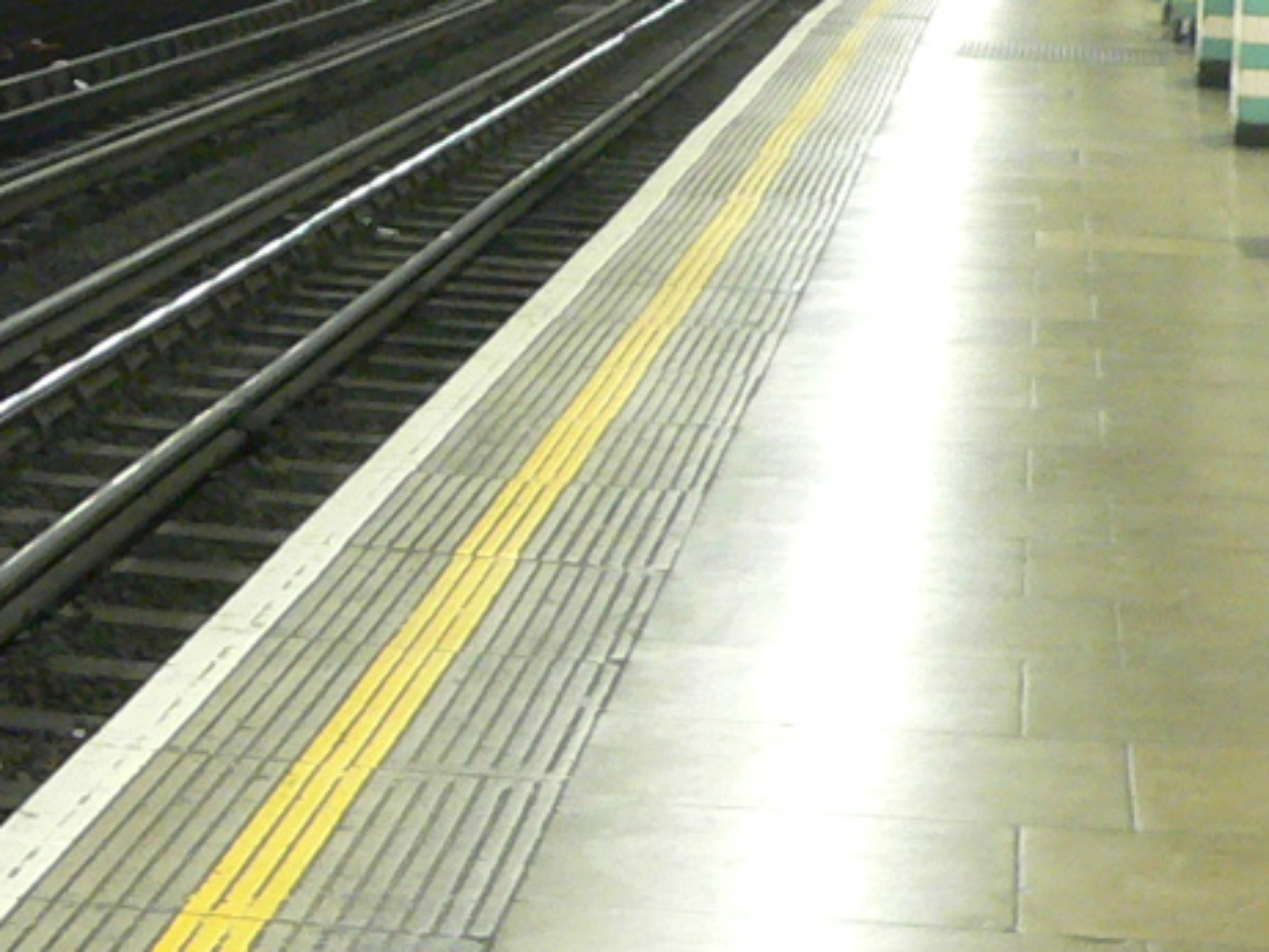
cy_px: -239
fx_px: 4584
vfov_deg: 11.6
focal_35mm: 125
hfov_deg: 14.9
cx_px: -476
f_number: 2.8
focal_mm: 6
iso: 200
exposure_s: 1/5
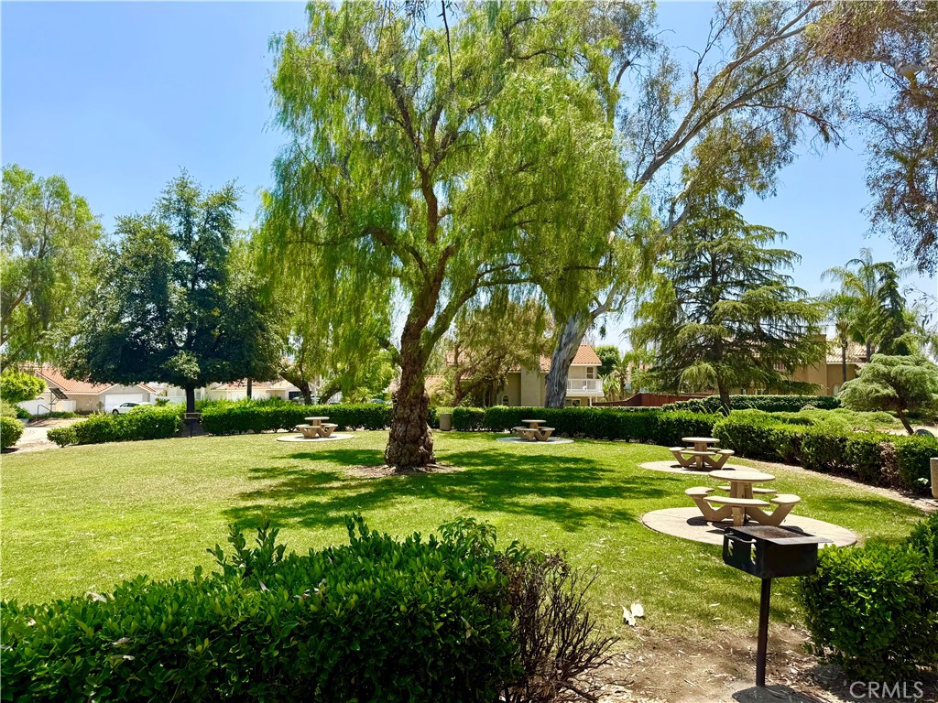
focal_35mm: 24
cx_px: 469
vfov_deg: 56.8
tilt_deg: +2.8
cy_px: 352
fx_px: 650
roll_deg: +0.4
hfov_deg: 71.6
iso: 80
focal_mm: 6.76
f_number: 1.78
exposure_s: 1/1901
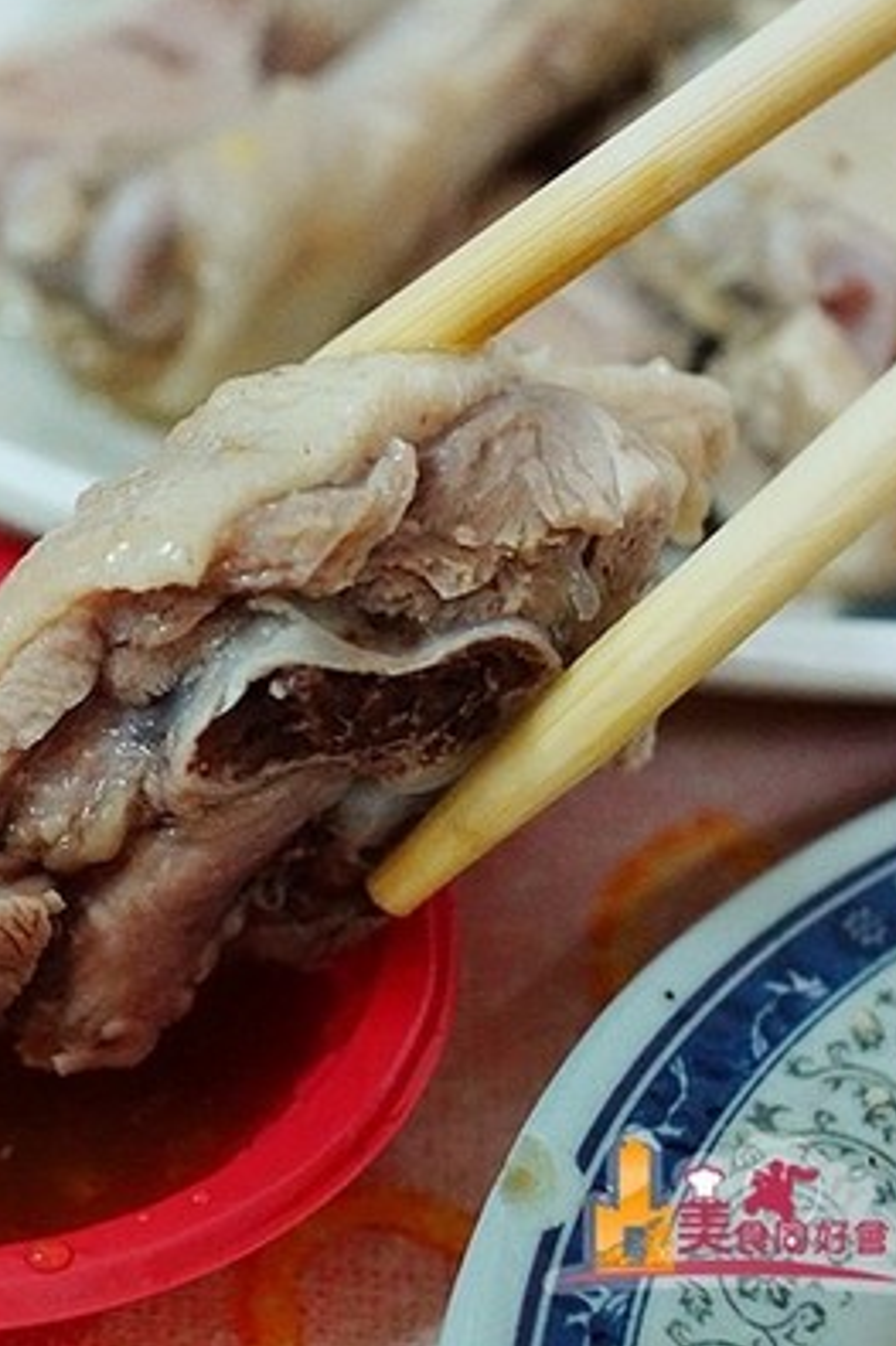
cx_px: 7
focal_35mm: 114
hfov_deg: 11.9
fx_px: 4259
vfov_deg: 18.0
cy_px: 668
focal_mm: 50
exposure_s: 1/20
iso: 3200
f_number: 5.6
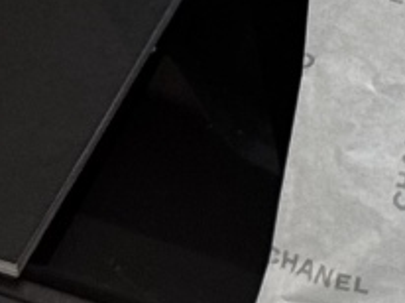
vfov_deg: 4.2
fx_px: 3927
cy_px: -681
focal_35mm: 336
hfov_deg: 5.5
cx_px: 1235
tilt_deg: -47.4
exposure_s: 1/114
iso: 100
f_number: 1.78
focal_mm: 6.76
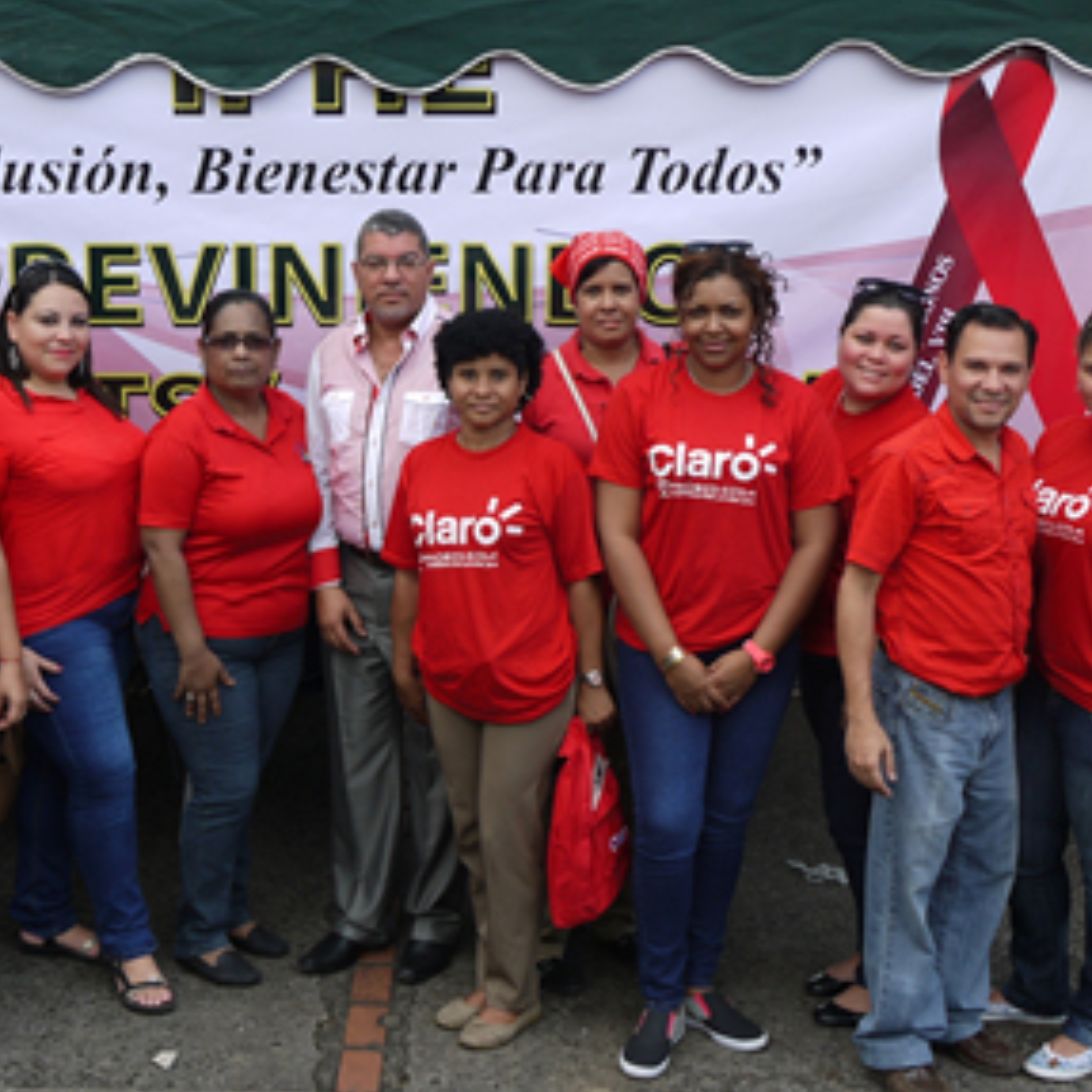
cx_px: 434
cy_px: 392
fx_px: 2248
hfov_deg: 27.2
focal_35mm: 63
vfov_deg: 27.2
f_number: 4.5
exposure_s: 1/160
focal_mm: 16
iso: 100
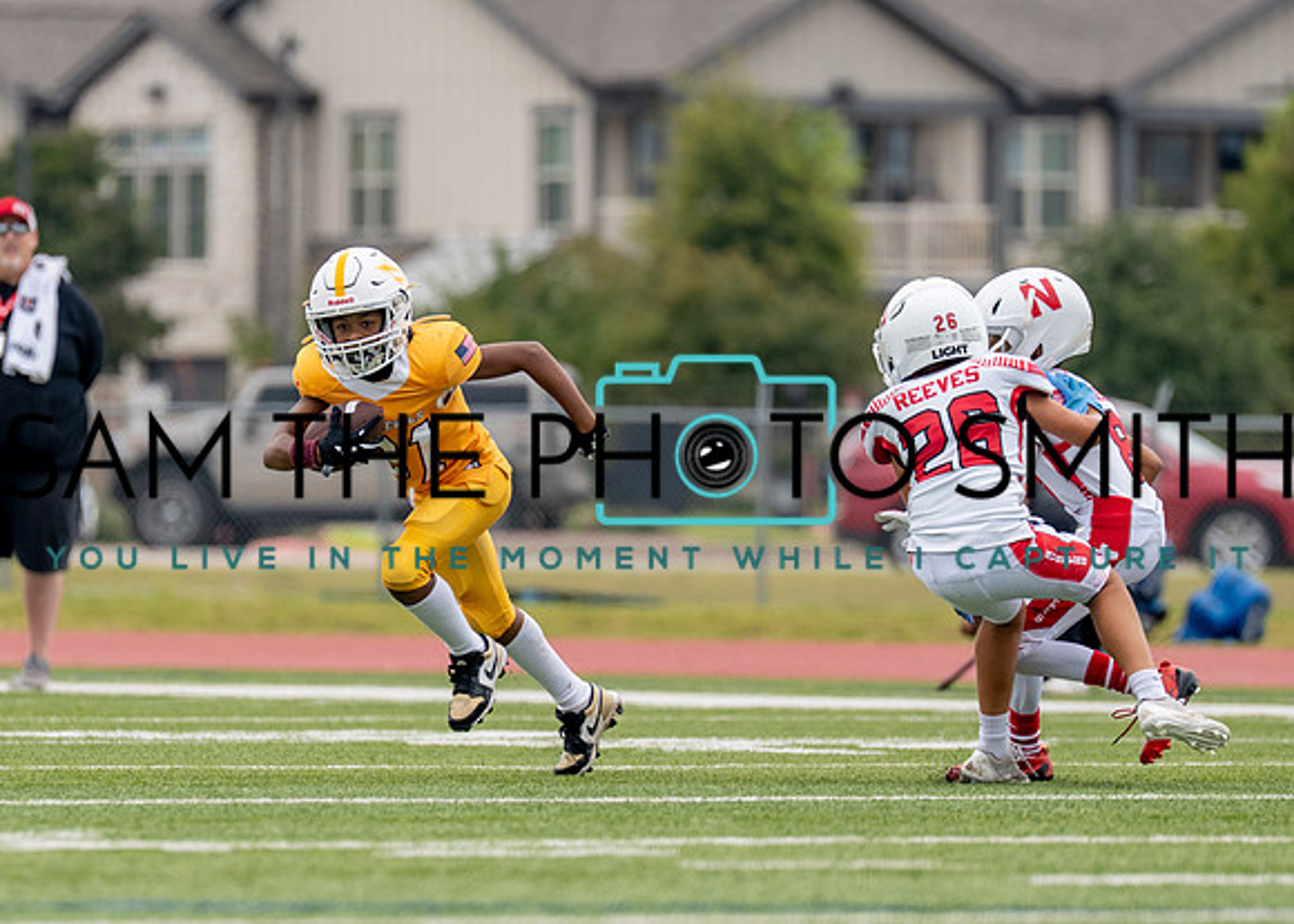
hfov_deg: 4.4
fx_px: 16829
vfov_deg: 3.1
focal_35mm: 458
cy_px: 530
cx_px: 555
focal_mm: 200
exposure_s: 1/3200
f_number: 2.8
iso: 200
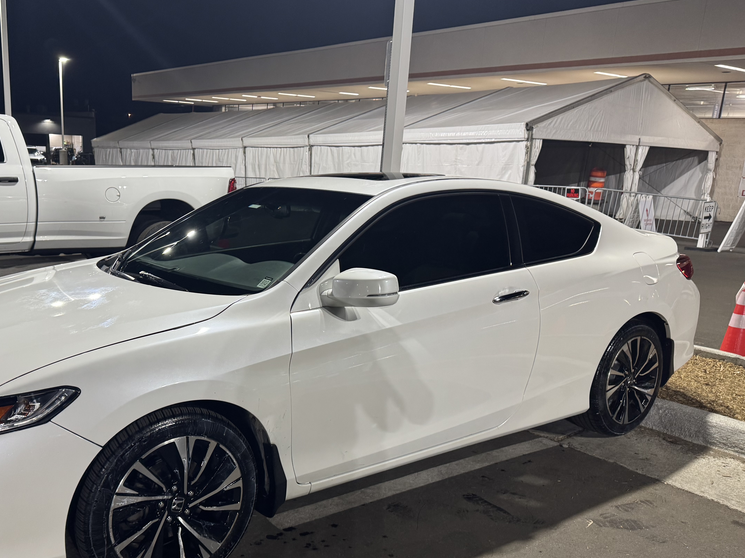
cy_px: 337
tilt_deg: -14.6
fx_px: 689
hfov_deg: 56.3
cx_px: 288
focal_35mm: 32
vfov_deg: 43.9
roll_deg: -2.9
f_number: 1.78
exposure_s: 1/60
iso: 160
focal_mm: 6.76
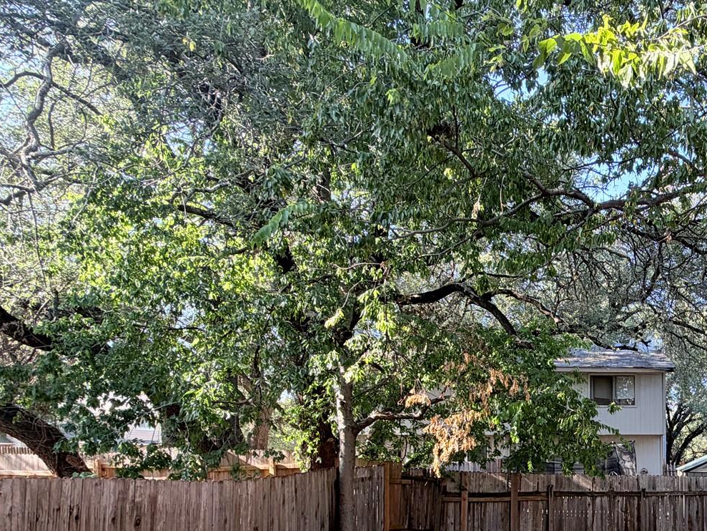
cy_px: 458
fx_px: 592
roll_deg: +0.7
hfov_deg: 54.7
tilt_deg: +0.8
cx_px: 620
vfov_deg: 44.7
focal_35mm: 29
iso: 64
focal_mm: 2.22
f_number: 2.2
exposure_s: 1/121
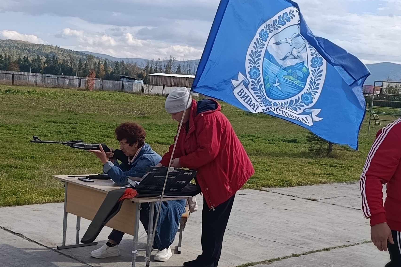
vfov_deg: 23.6
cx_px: 130
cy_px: 190
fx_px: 635
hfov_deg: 34.7
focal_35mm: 57
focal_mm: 6.11
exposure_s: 1/671
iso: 50
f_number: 1.65
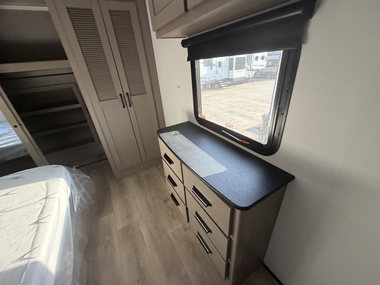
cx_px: 190
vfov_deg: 85.7
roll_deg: +2.9
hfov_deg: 102.1
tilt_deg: -28.2
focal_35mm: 14
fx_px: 154
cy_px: 142
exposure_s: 1/87
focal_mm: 2.22
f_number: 2.2
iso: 320
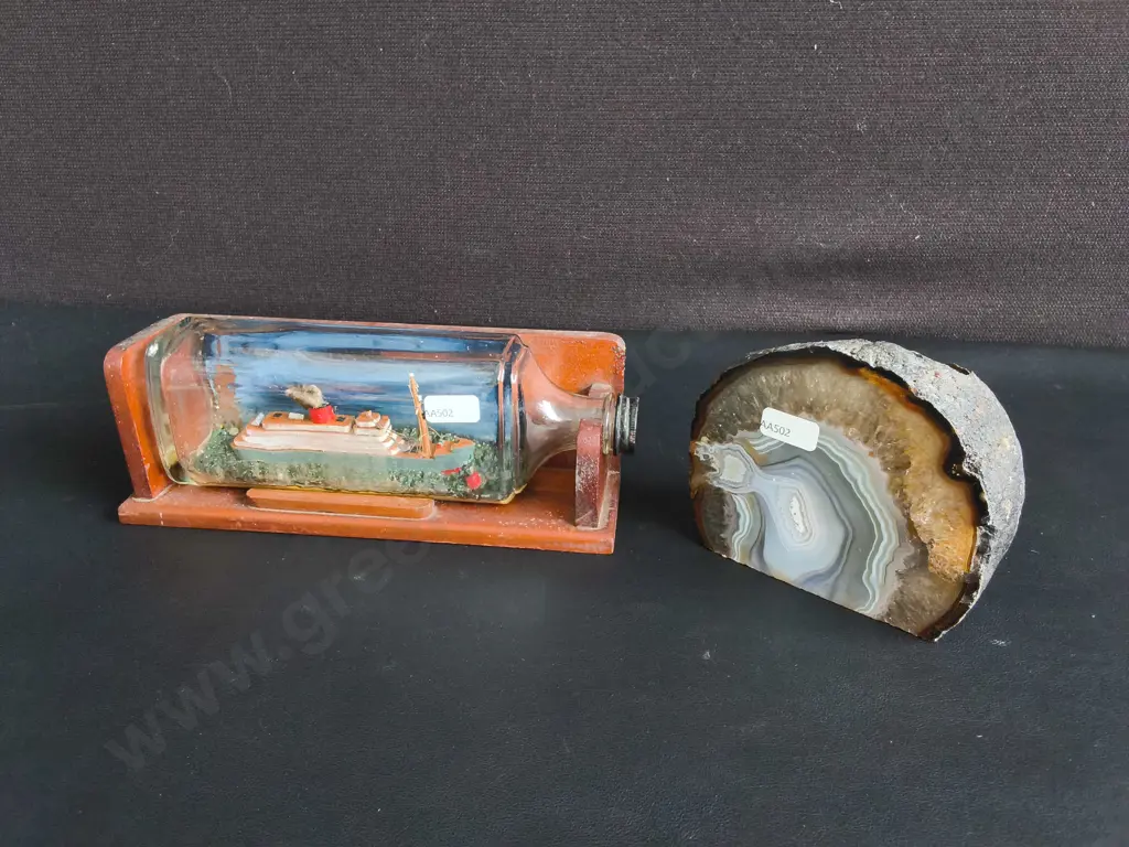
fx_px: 881
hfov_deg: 65.3
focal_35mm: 27
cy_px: 424
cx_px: 564
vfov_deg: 51.4
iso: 250
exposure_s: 1/100
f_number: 2
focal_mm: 2.87
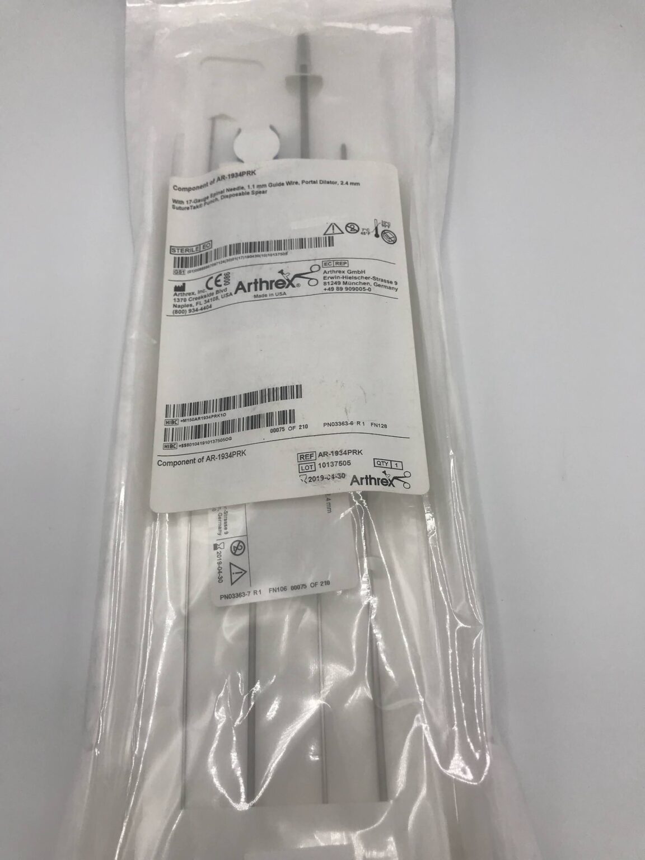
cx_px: 322
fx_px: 696
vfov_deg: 63.4
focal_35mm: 28
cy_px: 430
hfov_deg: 49.7
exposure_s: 1/481
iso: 20
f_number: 1.8
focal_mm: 3.99
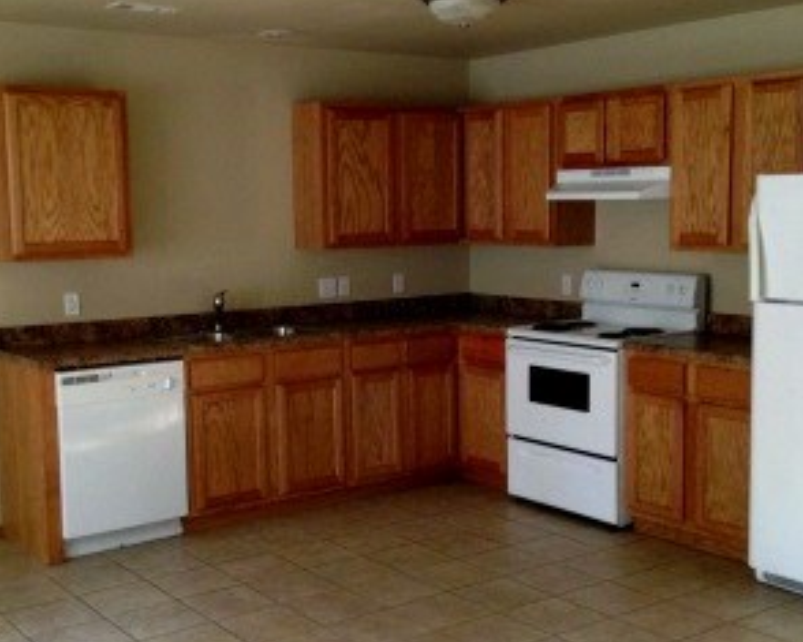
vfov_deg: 29.1
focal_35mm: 52
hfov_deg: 36.0
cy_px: 333
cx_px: 391
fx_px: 1235
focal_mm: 4.28
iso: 200
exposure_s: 1/20
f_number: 2.4
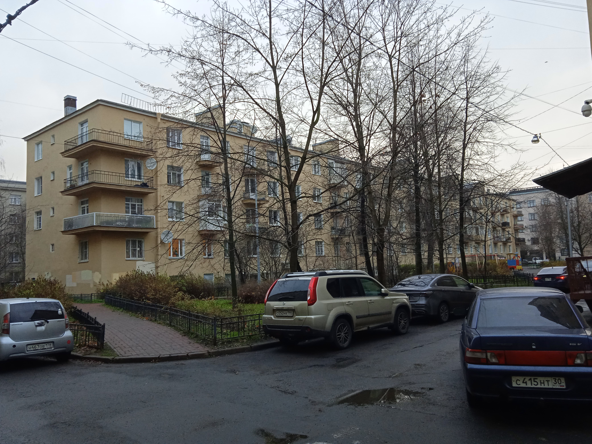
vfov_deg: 49.7
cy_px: 222
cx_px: 296
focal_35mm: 28
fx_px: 479
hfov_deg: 63.4
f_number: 2.2
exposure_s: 1/50
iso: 237
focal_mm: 3.43
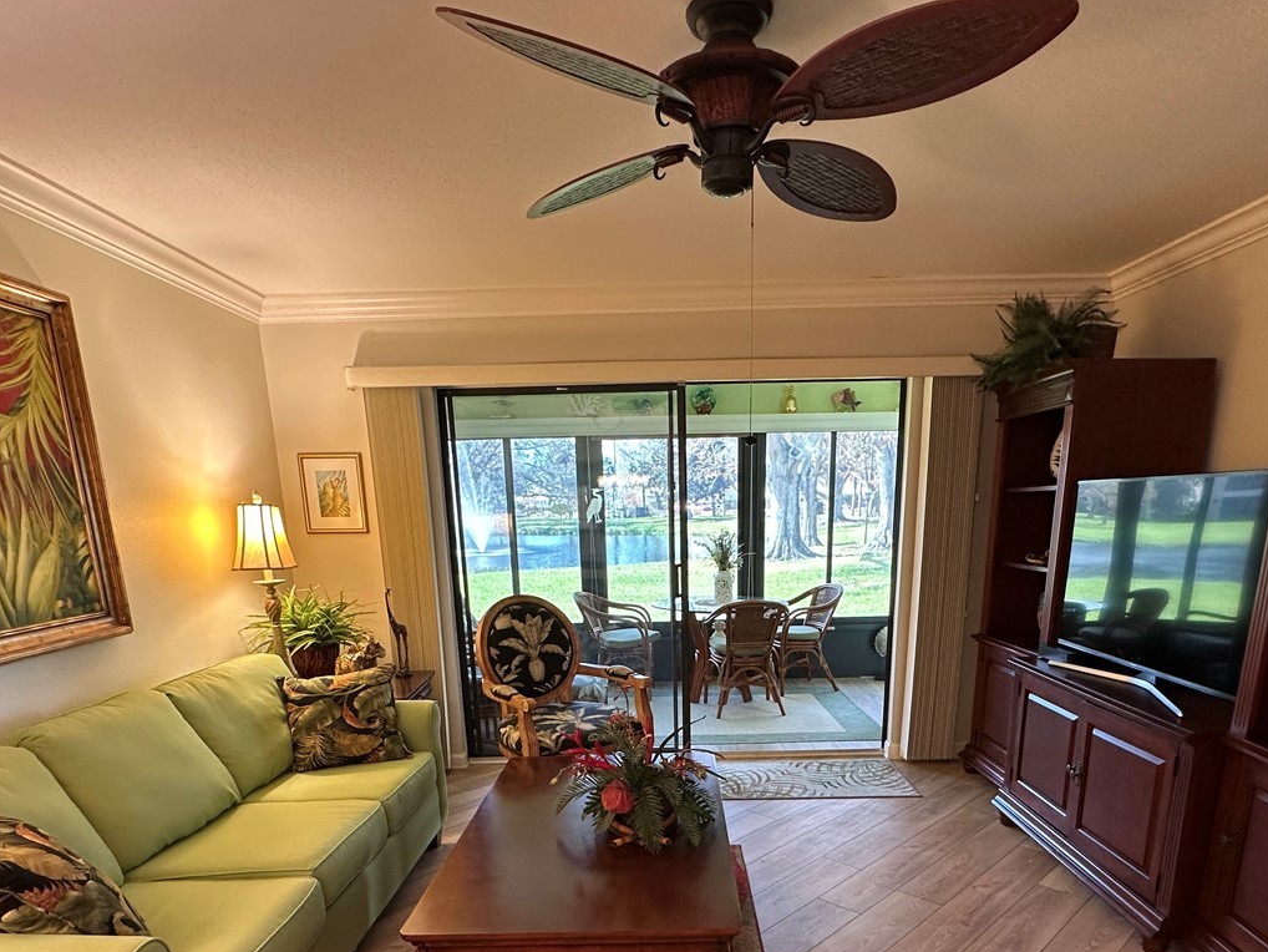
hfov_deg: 76.3
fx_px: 806
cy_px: 716
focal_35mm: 22
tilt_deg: -15.2
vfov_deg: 57.9
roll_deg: +0.4
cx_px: 656
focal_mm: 2.22
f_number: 2.2
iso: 200
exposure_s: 1/60
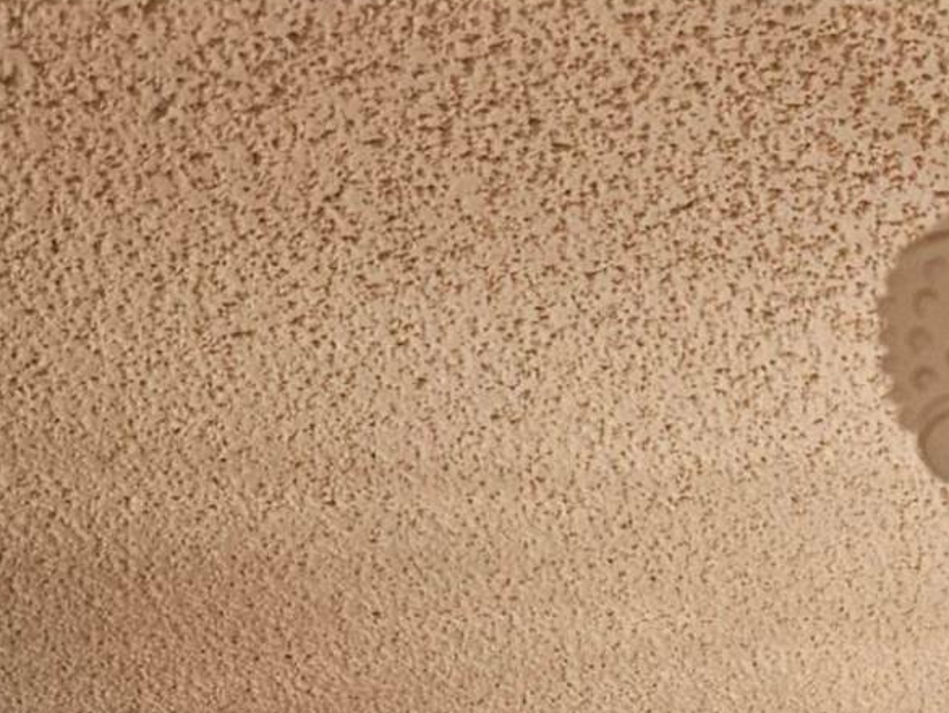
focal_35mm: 113
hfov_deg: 16.1
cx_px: 1383
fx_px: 3099
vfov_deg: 11.5
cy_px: 1551
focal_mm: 5.4
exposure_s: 1/120
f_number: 1.8
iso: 125
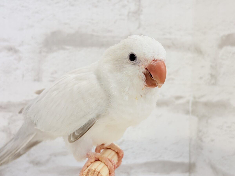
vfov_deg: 28.0
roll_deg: -0.2
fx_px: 353
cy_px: 88
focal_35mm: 52
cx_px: 118
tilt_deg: -1.5
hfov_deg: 36.8
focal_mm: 5.96
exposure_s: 1/100
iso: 80
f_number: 1.6
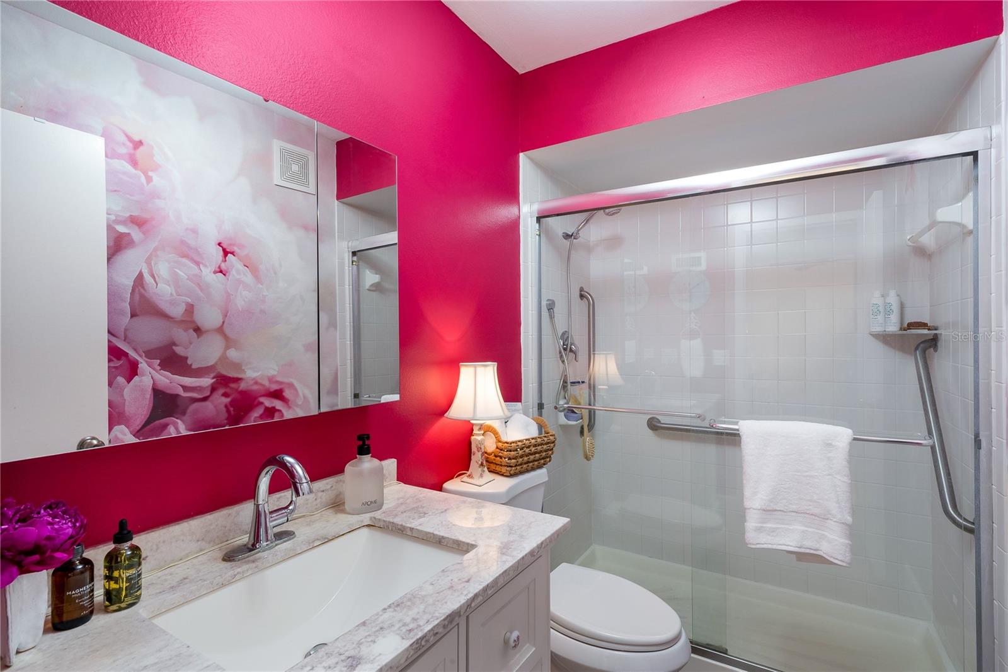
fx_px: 448
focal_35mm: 16
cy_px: 336
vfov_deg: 73.7
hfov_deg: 96.7
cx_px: 504
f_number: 11
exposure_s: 1/1.25
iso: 400
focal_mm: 16
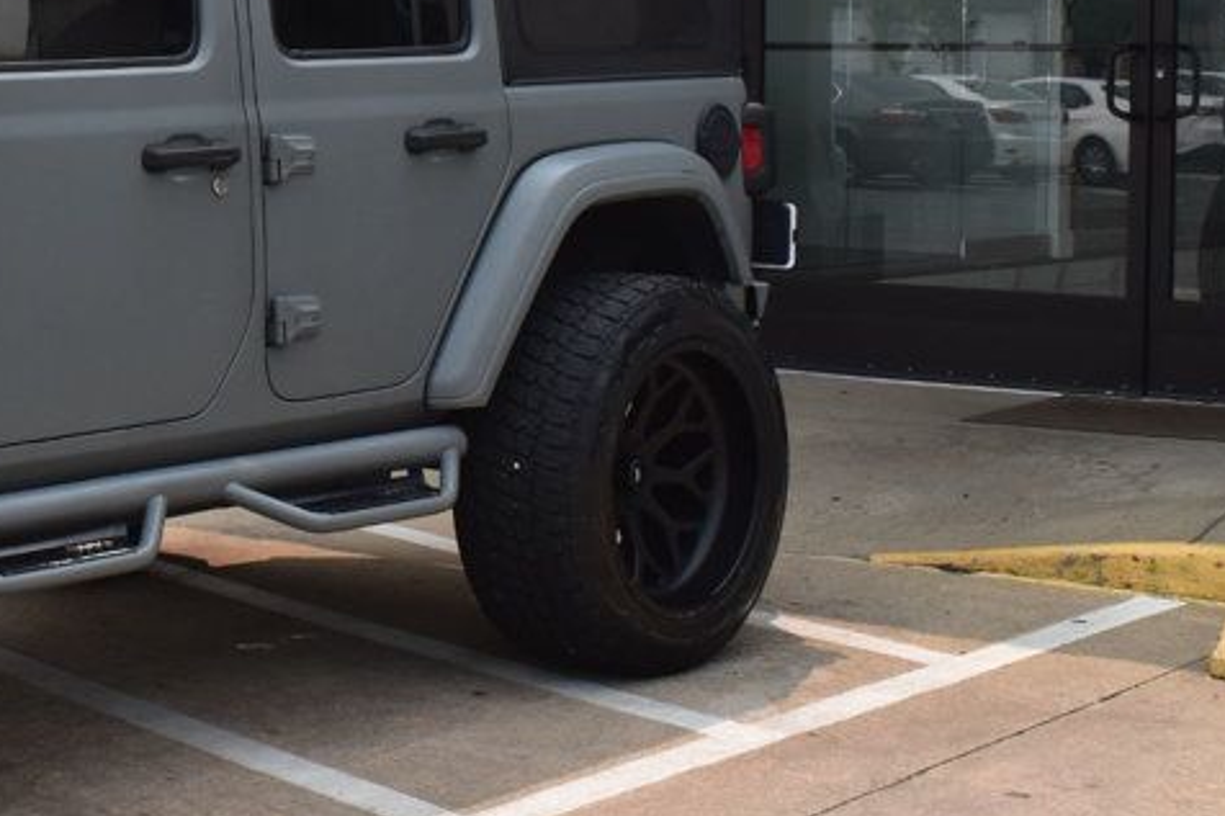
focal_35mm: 87
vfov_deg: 15.6
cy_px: 178
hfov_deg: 22.5
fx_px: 2962
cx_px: 23
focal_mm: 27
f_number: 11
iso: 400
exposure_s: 1/500
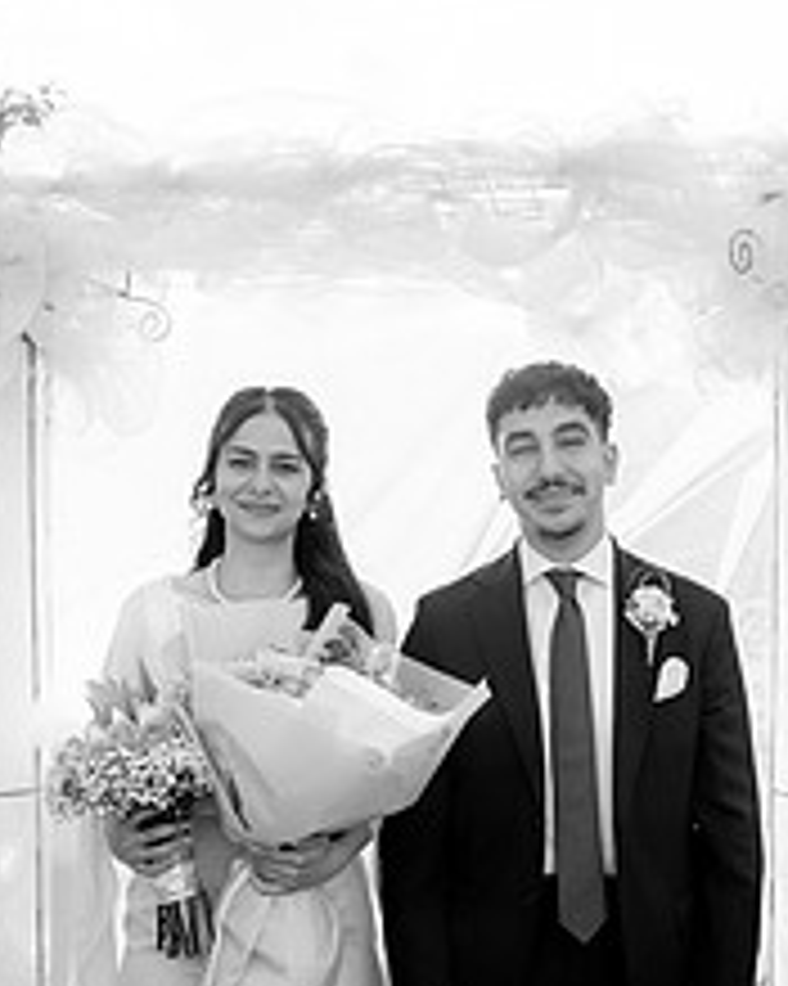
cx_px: 468
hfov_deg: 28.0
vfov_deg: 33.6
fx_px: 1575
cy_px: 806
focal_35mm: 54
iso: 100
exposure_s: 1/500
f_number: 3.5
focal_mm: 28
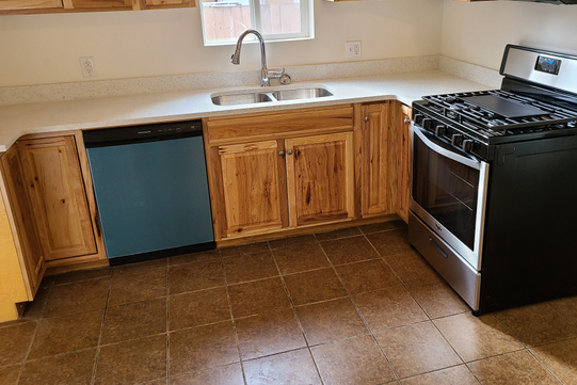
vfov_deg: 41.0
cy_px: 164
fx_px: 513
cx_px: 325
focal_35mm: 32
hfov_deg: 58.5
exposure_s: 1/59
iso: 100
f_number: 1.8
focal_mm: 5.4
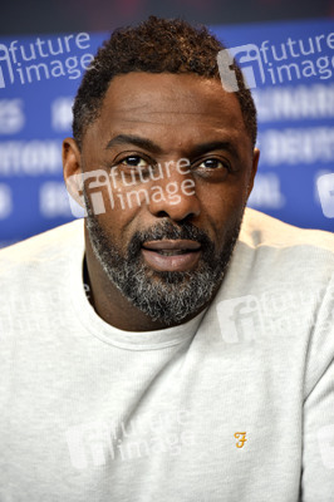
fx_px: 3485
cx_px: 167
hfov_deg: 5.5
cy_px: 251
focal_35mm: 250
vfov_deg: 8.2
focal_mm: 250
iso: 1000
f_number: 5.6
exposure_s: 1/160
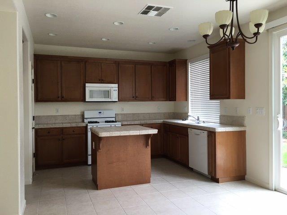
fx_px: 240
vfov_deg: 48.2
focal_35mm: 29
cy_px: 108
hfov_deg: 61.7
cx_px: 144
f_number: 2.2
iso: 32
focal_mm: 4.15
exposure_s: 1/30
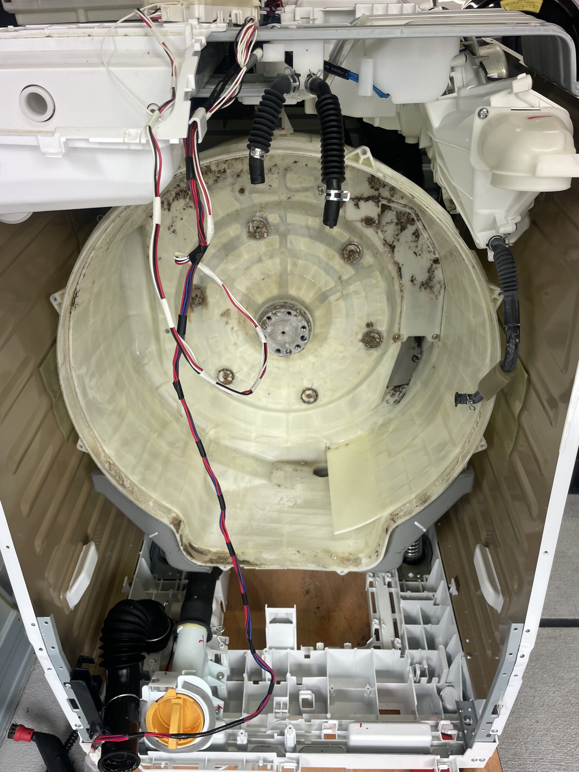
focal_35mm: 26
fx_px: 580
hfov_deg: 53.1
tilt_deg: -35.7
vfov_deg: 67.3
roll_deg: +1.1
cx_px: 290
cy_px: 386
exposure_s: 1/121
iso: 50
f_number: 1.6
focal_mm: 4.2
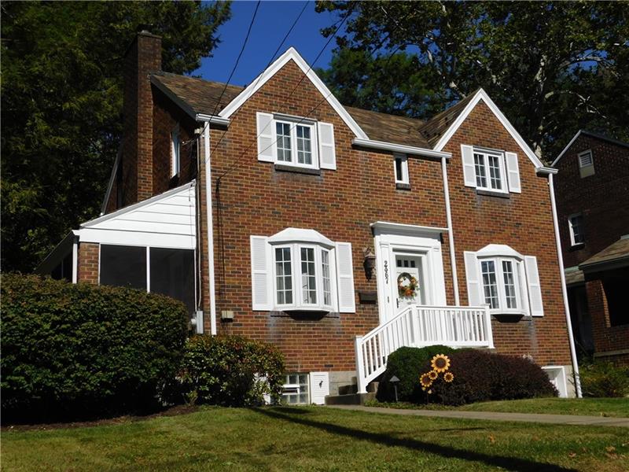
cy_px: 236
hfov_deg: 46.8
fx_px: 727
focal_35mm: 40
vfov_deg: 36.0
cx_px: 314
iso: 125
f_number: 7.2
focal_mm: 7.1
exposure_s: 1/640
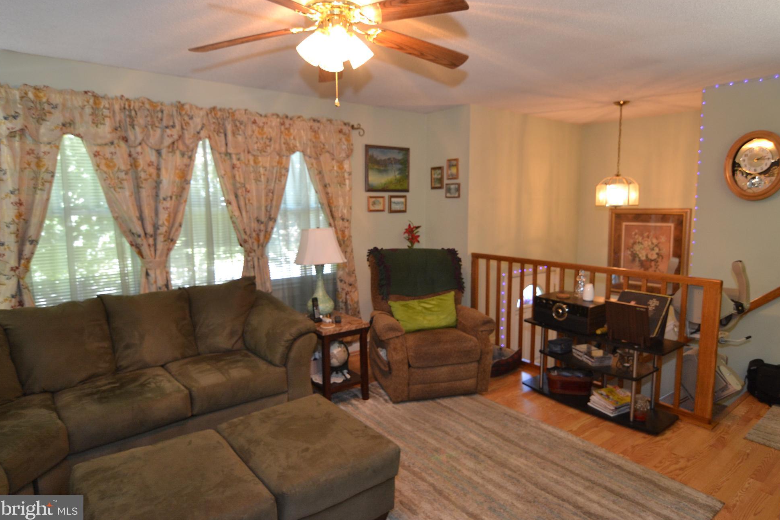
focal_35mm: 21
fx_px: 445
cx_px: 405
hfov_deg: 82.5
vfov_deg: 60.6
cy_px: 251
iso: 560
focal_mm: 13
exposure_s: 1/60
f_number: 2.8
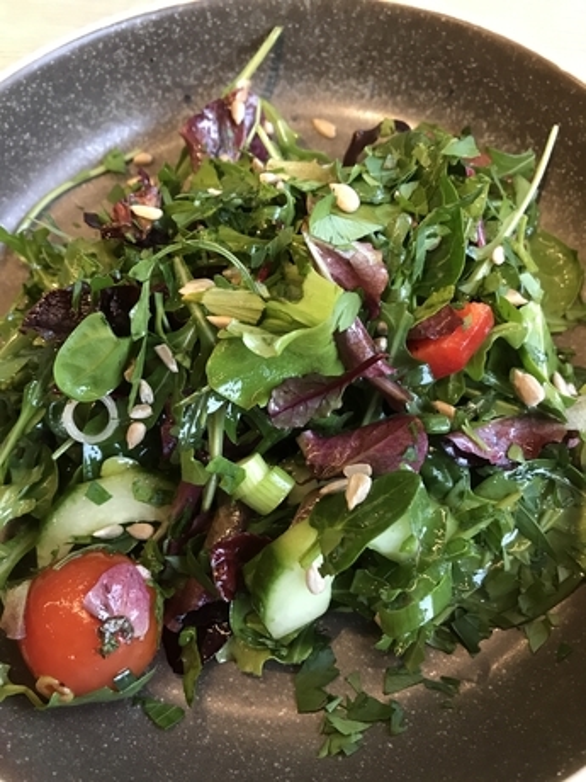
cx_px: 293
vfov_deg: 63.4
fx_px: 632
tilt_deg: -67.6
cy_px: 391
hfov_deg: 49.7
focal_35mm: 28
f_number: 1.8
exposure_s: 1/16
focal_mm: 3.99
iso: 100
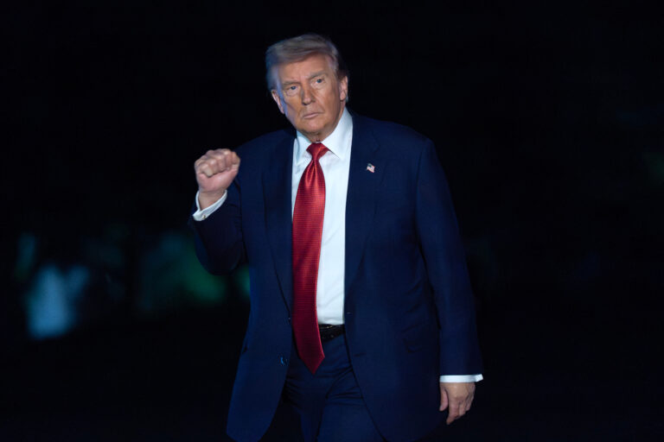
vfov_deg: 6.9
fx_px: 3689
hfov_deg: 10.3
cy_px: 221
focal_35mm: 200
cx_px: 332
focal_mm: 200
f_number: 3.2
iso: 10000
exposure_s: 1/200
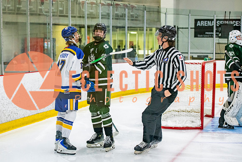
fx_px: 583
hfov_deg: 23.4
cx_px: 92
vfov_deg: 15.8
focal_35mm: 87
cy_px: 81
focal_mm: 70
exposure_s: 1/640
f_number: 3.2
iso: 2000
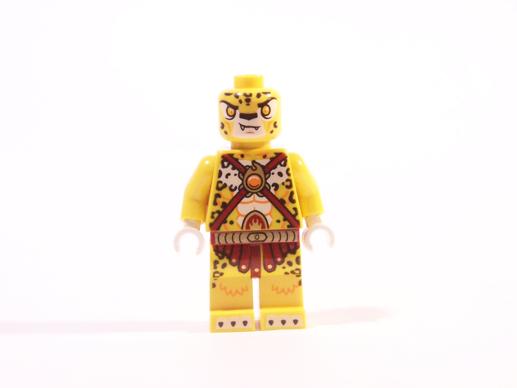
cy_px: 194
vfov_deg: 14.1
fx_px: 1568
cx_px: 258
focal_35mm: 105
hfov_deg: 18.7
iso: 400
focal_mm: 17.5
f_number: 3.6
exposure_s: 1/30
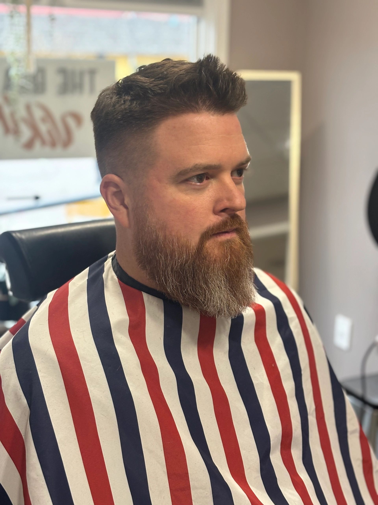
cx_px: 189
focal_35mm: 52
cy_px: 252
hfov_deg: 28.0
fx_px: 757
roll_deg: -0.7
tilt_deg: -12.1
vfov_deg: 36.8
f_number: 1.6
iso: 160
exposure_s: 1/60
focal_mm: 5.96
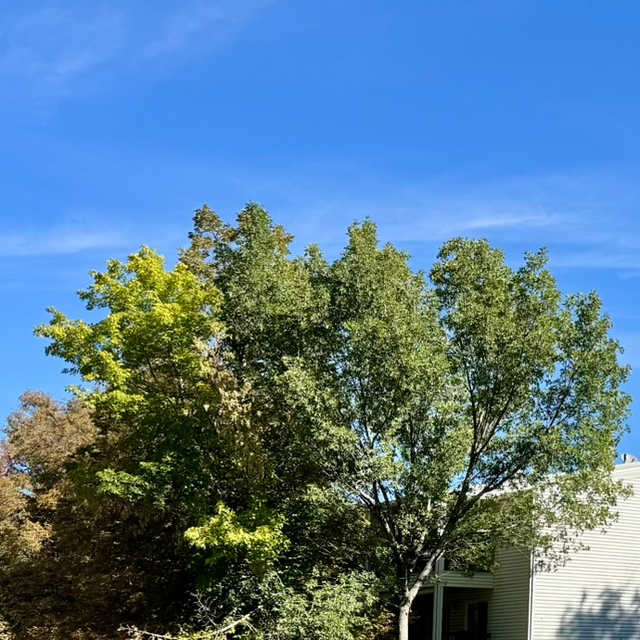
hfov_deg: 23.0
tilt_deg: +4.6
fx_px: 1318
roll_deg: -0.6
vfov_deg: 26.4
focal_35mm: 63
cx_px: 915
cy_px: 571
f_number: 1.78
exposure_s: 1/2833
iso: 80
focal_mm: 6.76
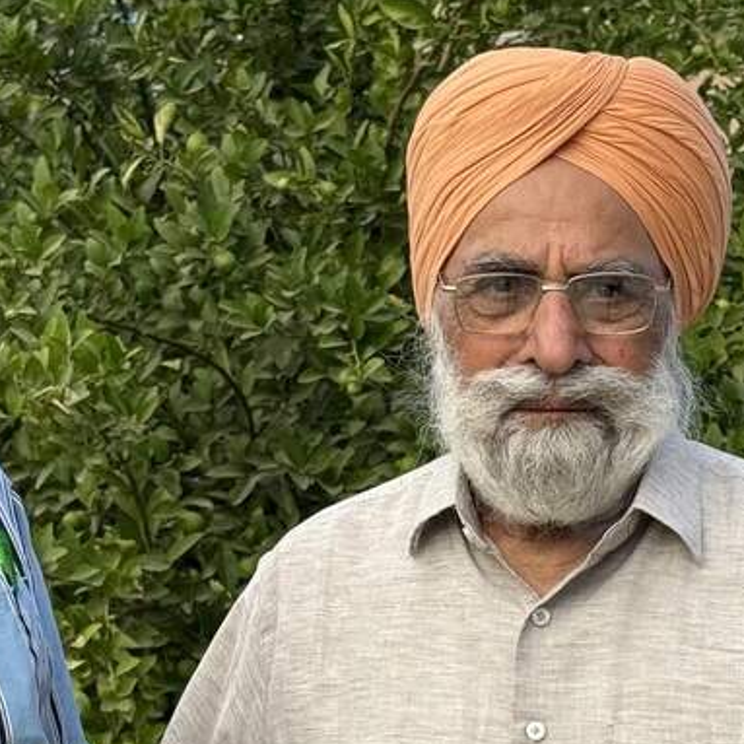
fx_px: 3234
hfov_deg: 13.1
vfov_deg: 13.1
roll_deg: +1.1
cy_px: 558
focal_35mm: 133
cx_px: 245
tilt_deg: -1.4
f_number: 1.78
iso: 80
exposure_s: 1/519
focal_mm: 6.76
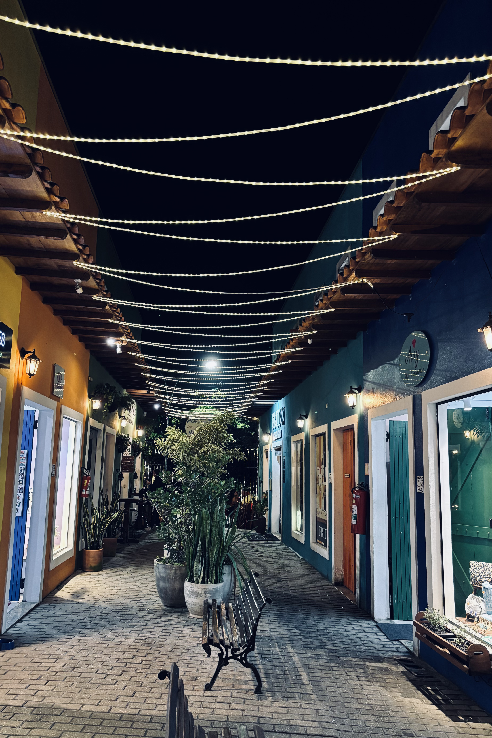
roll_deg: -2.0
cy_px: 373
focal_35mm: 28
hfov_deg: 46.3
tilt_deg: +8.7
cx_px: 217
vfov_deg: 65.5
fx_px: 574
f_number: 1.6
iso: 500
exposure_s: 1/40
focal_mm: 5.96
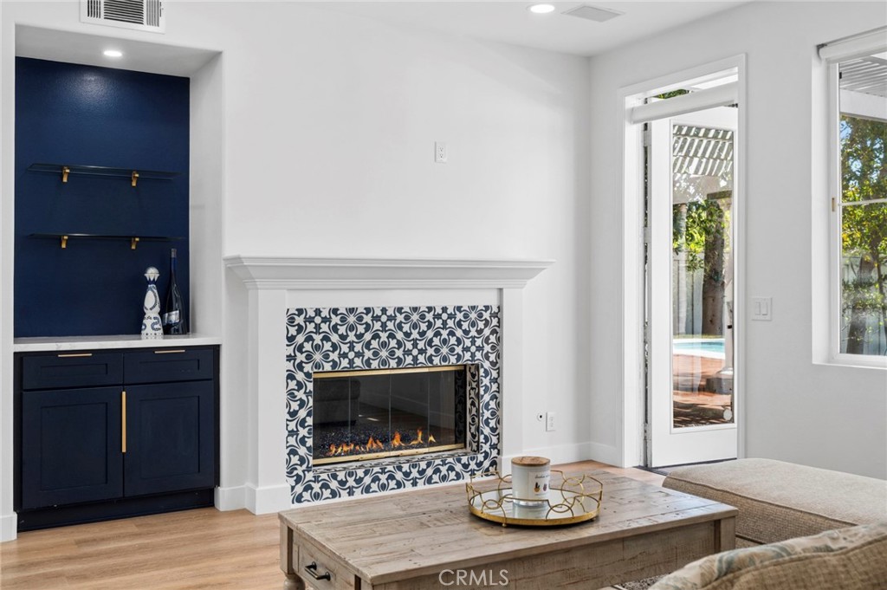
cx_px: 444
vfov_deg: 38.8
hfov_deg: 55.8
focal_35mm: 34
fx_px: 837
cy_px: 295
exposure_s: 1/13
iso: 160
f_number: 9
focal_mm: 34
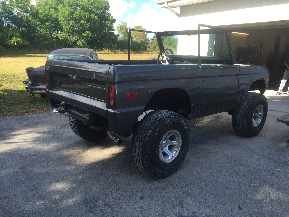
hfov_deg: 61.7
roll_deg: -2.3
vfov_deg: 48.2
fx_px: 242
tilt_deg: -10.8
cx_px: 144
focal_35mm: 29
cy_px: 108
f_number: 2.2
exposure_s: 1/520
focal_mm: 4.15
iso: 32
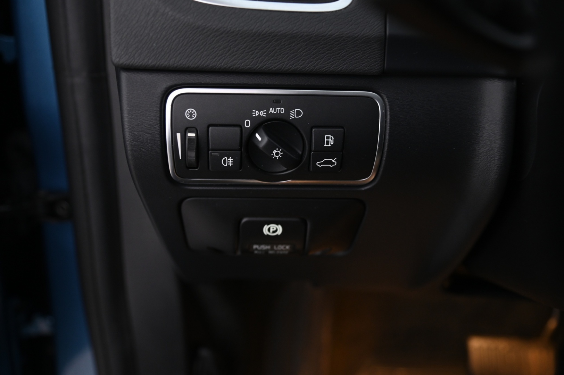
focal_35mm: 46
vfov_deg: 29.2
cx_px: 282
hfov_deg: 42.8
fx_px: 720
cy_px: 188
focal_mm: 46
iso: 2000
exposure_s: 1/15
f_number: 4
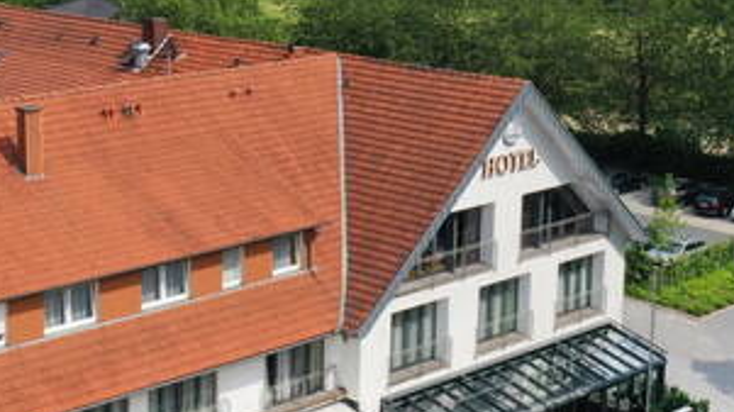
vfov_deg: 15.4
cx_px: 180
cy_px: 122
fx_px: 1517
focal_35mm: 78
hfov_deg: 26.8
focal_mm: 10.26
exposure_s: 1/640
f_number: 11
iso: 400
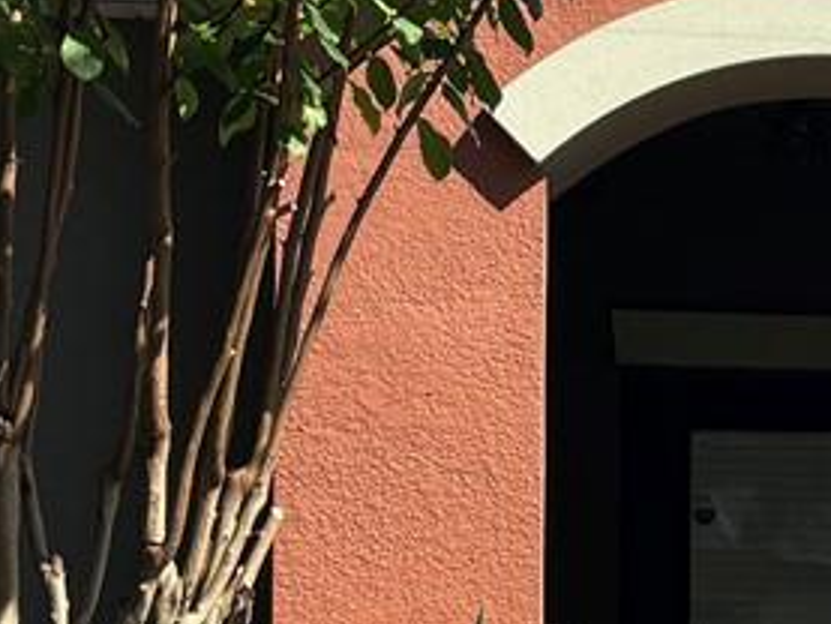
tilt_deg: +2.4
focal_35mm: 150
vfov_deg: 9.9
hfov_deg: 12.3
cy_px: 525
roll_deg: -0.1
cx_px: 1359
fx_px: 3602
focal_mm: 5.96
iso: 50
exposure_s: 1/2398
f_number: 1.6
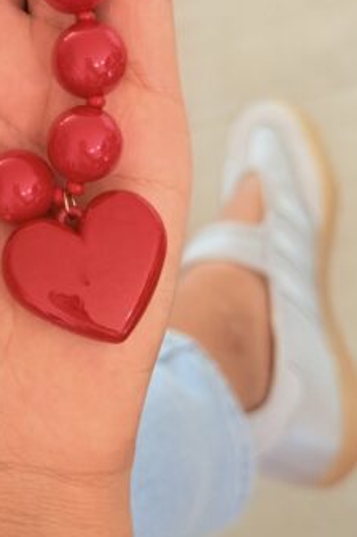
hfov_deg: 15.9
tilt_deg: -55.2
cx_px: 57
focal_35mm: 85
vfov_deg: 23.9
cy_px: 230
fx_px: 1267
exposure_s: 1/60
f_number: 1.78
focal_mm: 6.76
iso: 200
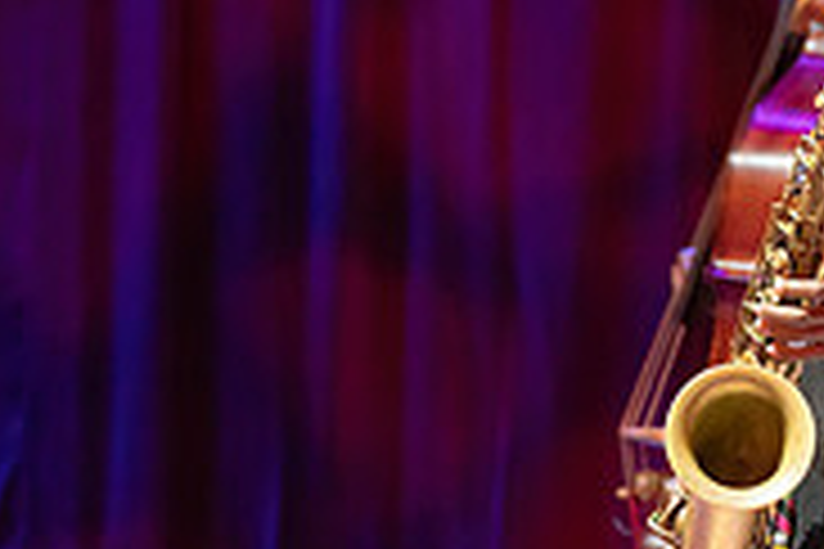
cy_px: 253
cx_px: 557
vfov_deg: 2.0
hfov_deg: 2.9
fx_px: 16044
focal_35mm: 701
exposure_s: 1/320
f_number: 5.6
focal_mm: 200
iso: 6400
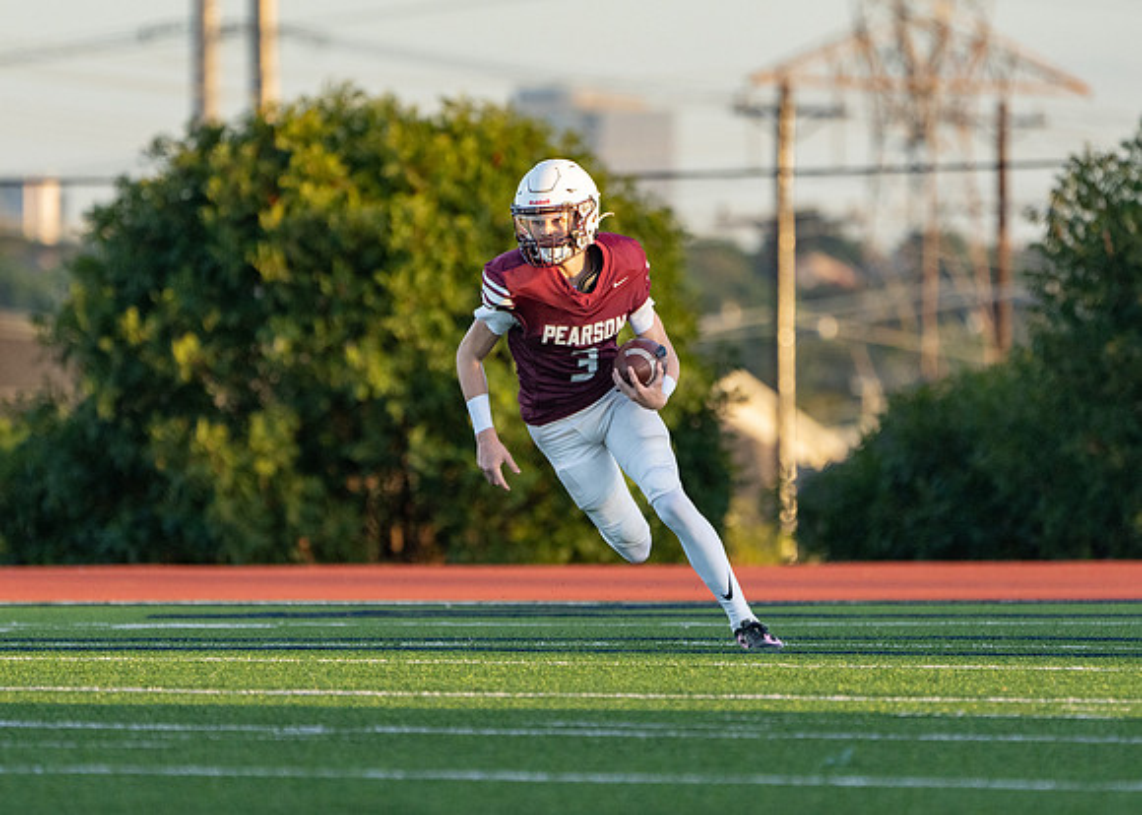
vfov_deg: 2.3
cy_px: 432
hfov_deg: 3.2
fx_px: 20205
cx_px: 549
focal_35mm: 623
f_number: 5.6
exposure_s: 1/1250
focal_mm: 400
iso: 1000
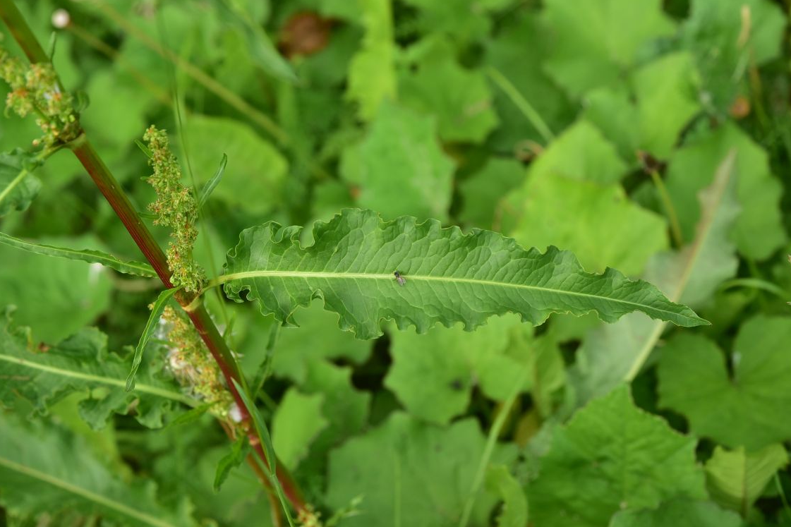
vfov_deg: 23.4
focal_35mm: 58
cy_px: 280
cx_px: 432
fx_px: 1274
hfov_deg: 34.5
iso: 400
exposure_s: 1/250
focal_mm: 50
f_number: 9
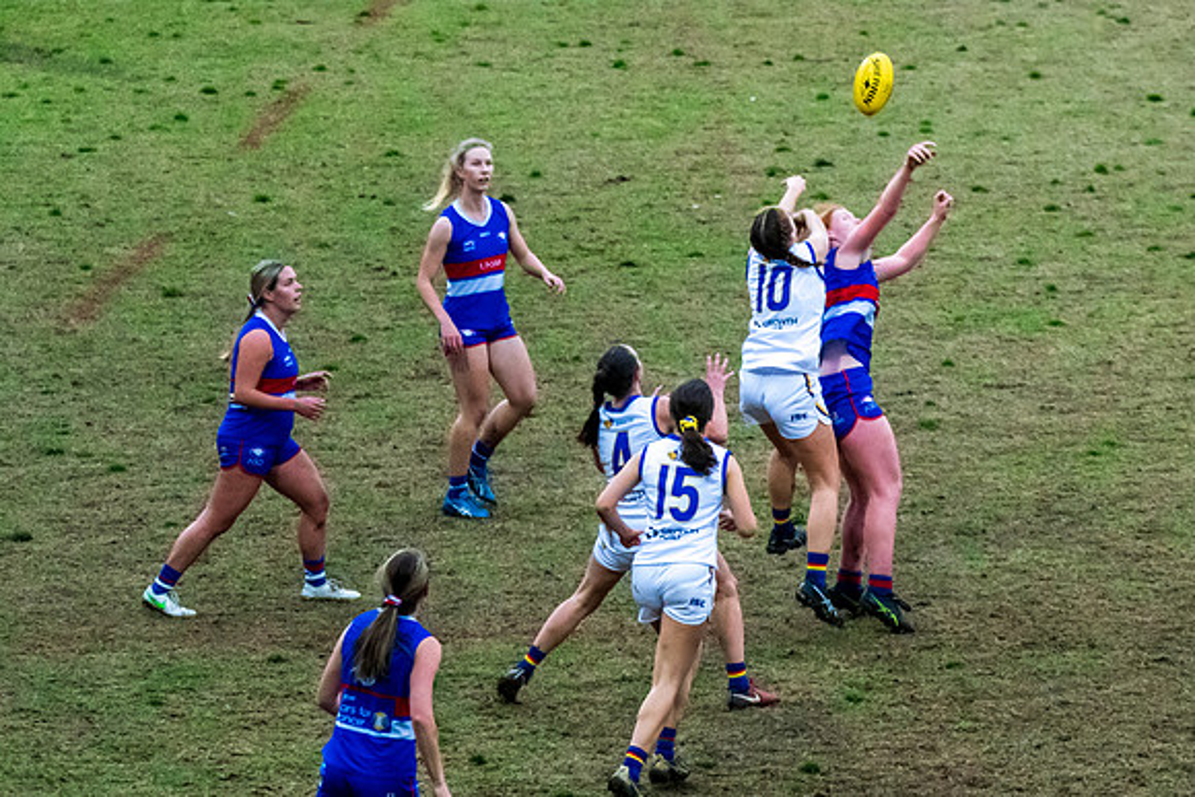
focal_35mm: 354
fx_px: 11741
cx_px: 822
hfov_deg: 5.8
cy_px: 240
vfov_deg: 3.9
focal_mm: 200
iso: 6400
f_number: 5.3
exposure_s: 1/1000
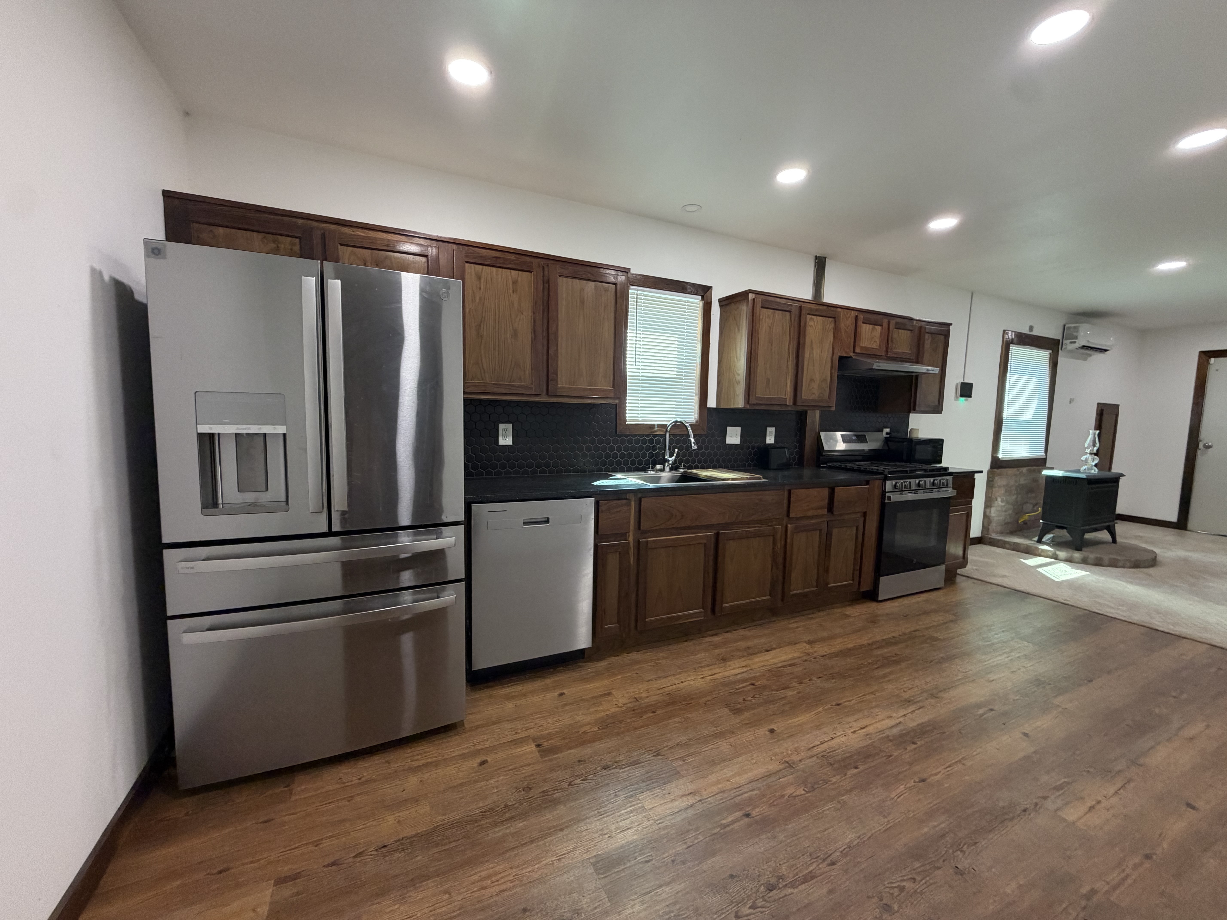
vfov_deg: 85.7
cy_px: 460
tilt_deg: -5.4
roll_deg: -1.7
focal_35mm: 14
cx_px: 614
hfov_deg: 102.1
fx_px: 496
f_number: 2.2
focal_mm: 2.22
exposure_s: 1/60
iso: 250
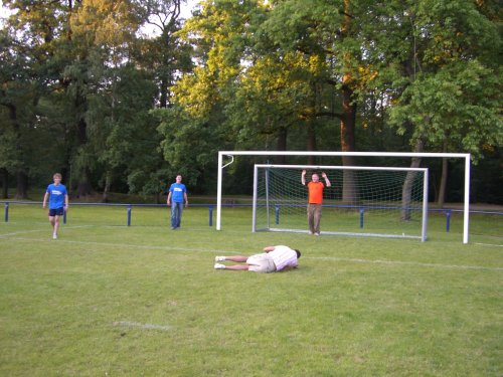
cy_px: 188
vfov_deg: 37.7
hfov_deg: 49.0
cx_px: 252
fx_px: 552
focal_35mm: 38
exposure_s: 1/60
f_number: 2.7
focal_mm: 6.2
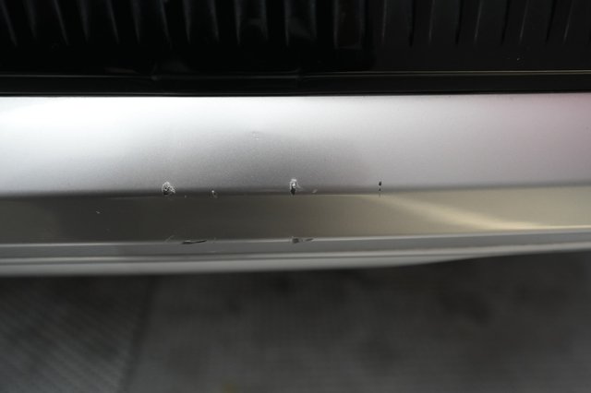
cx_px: 296
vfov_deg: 46.4
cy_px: 196
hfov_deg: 65.5
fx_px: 459
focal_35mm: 28
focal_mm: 28
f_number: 4
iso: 1600
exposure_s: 1/60
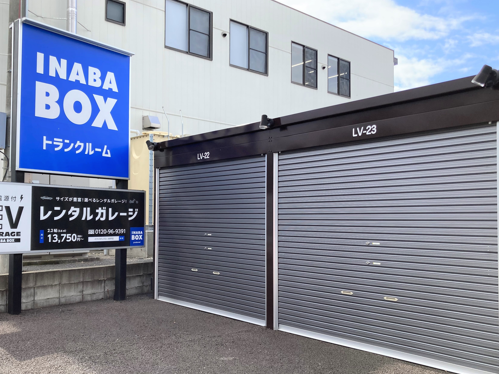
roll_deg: -0.7
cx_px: 225
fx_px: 490
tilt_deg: +1.8
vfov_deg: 41.7
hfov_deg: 53.9
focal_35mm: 34
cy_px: 209
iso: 20
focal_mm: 3.99
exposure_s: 1/823
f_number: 1.8
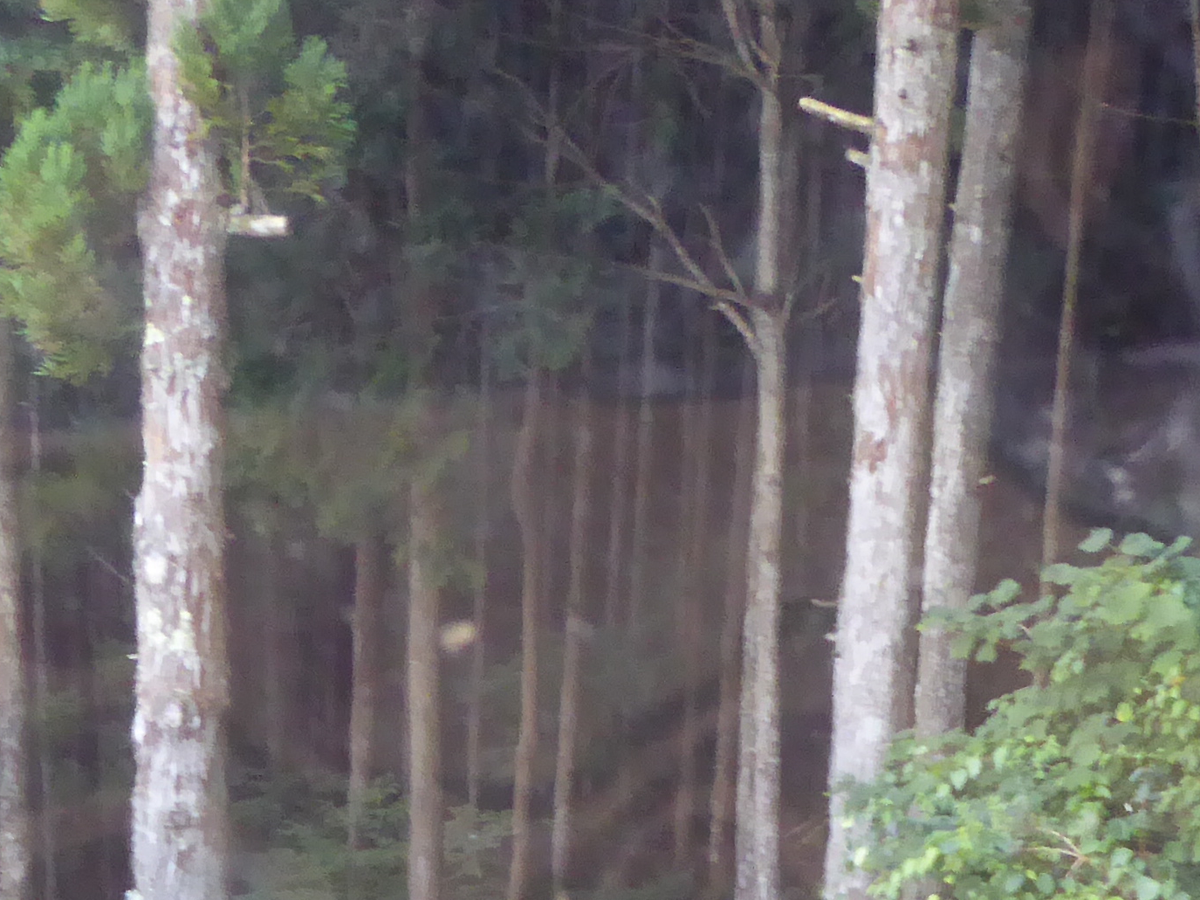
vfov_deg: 15.2
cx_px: 645
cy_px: 1418
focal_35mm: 89
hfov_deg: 22.0
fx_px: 3085
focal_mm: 4.3
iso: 320
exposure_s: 1/60
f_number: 3.3
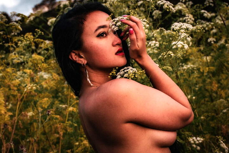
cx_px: 109
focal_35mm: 69
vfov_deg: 19.8
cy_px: 76
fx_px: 436
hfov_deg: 29.4
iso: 100
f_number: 4.2
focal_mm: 35
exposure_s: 1/50
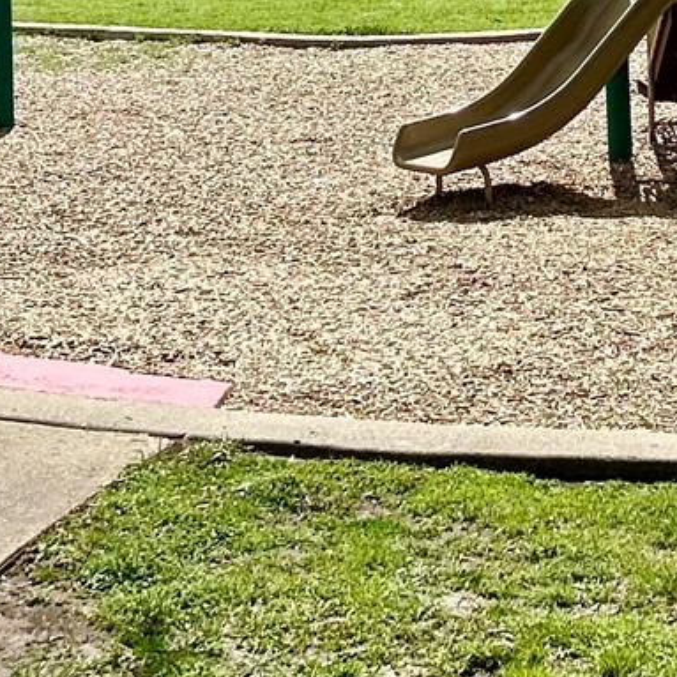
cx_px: 514
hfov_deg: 14.1
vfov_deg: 13.9
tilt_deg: -1.4
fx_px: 2722
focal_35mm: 123
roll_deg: +2.1
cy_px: -87
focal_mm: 5.7
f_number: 1.5
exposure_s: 1/6579
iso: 50
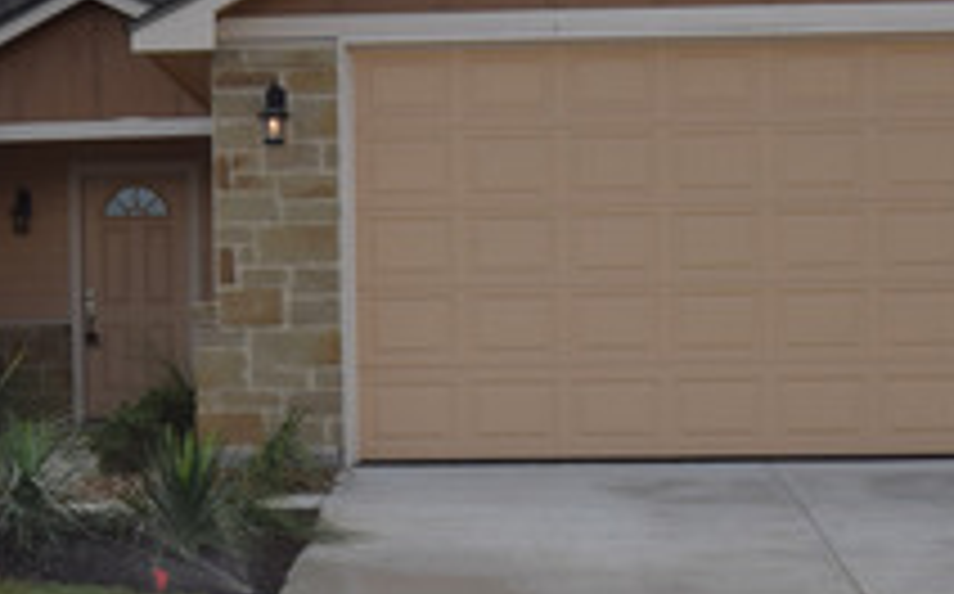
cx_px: 212
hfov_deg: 18.6
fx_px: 2883
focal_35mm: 111
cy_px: 421
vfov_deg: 11.7
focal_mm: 24
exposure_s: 1/200
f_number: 10
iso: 100
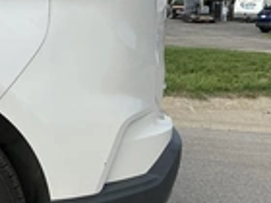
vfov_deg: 18.4
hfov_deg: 23.3
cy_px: 139
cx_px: -8
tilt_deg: -10.4
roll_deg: -1.3
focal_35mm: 80
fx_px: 626
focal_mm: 3
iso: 25
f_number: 1.8
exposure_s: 1/2227
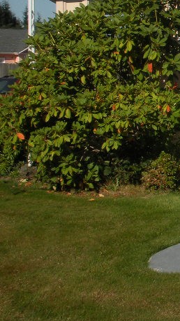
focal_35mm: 85
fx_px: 722
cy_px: 60
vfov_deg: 24.6
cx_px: 324
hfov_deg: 12.9
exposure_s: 1/714
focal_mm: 6.3
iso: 92
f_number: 5.6
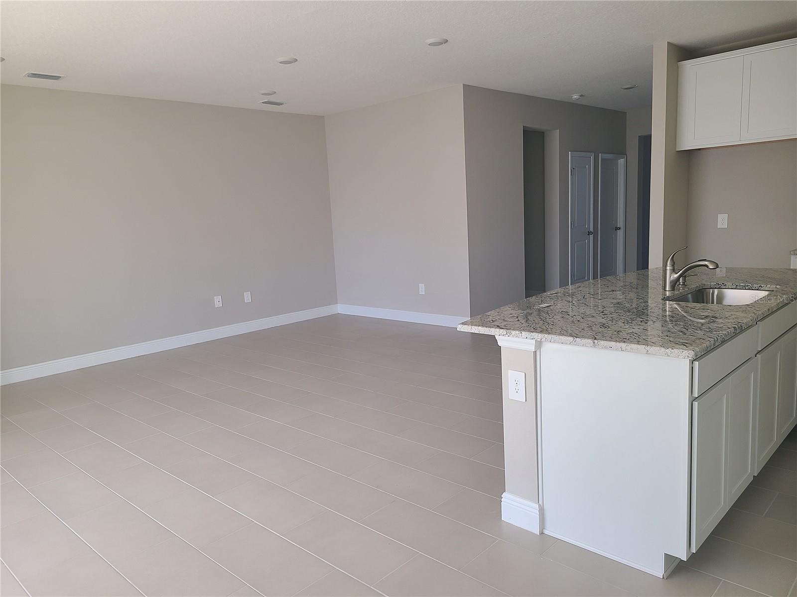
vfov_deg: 53.1
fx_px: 599
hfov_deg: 67.3
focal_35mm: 26
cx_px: 398
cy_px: 298
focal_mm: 5.4
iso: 64
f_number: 1.8
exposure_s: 1/100
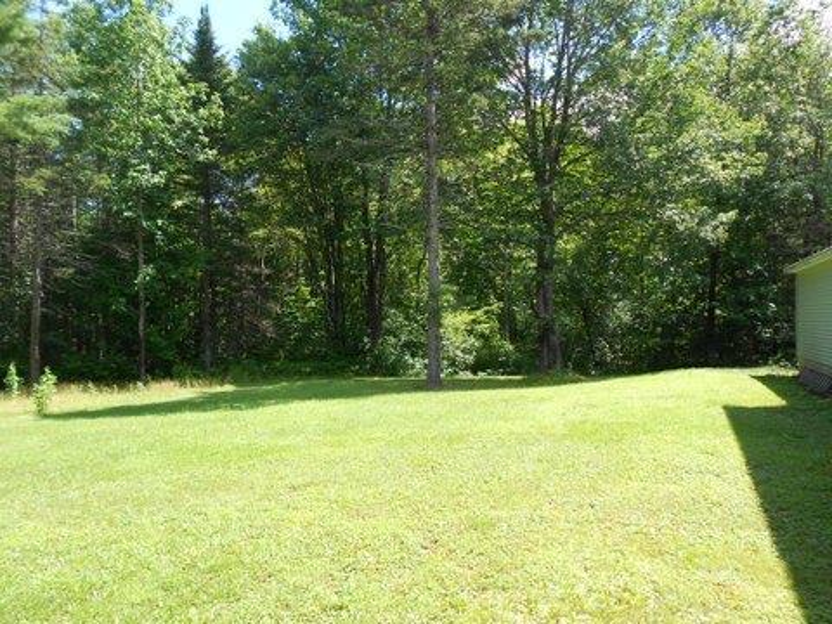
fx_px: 625
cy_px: 312
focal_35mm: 26
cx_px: 416
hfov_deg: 67.3
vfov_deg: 53.1
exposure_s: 1/250
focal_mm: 4.6
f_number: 3.2
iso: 80
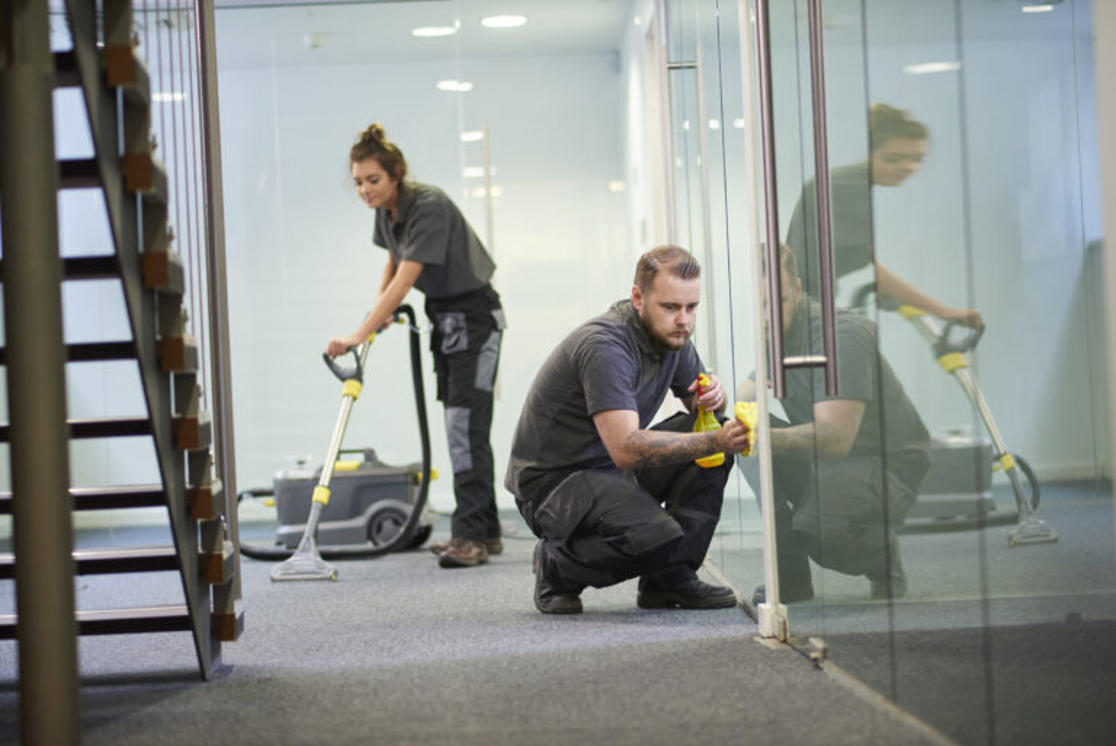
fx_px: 2636
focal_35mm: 85
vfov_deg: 16.1
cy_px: 373
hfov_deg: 23.9
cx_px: 558
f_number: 2
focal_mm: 85
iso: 800
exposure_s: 1/80
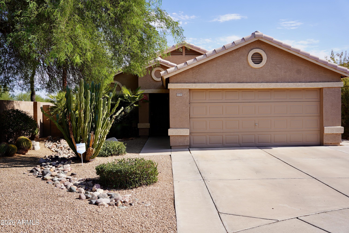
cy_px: 116
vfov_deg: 39.2
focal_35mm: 34
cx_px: 174
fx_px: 327
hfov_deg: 56.2
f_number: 5
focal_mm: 33.7
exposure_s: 1/400
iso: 100
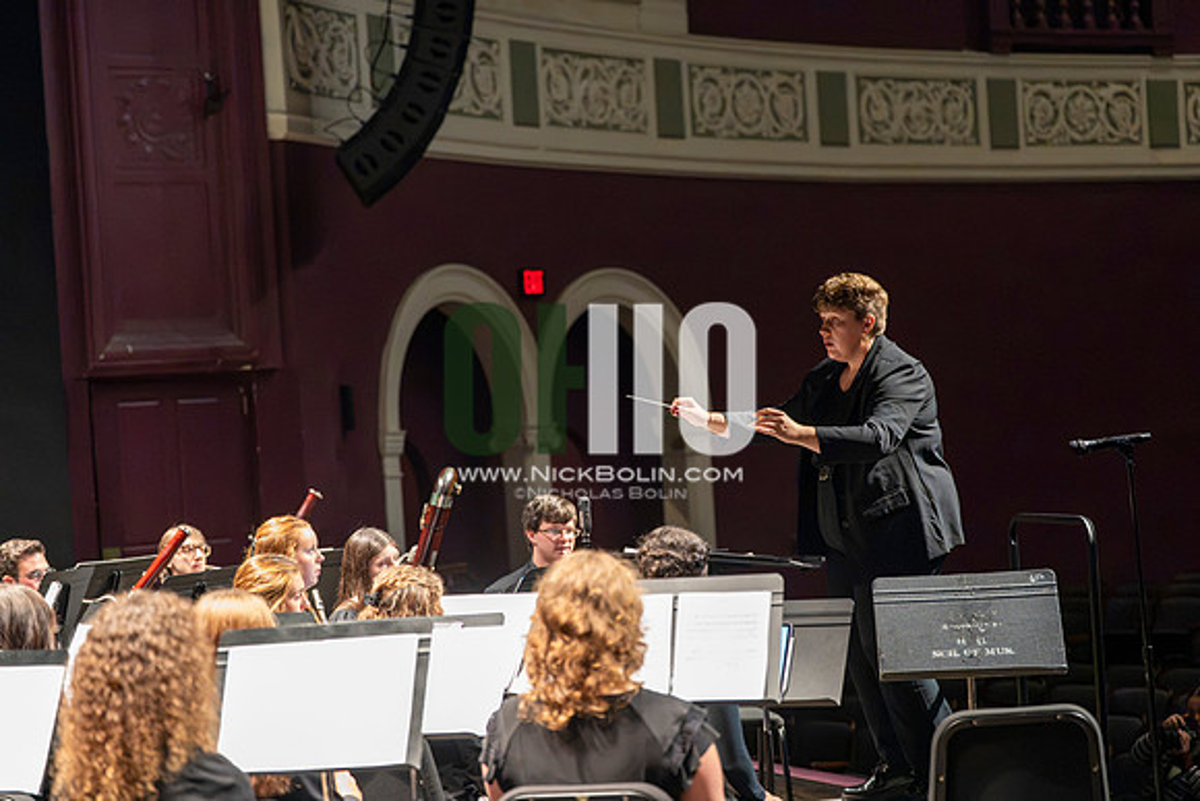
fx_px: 2834
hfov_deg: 23.9
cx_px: 600
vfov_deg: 16.1
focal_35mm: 85
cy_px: 400
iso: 12800
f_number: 2.8
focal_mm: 85
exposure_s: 1/640
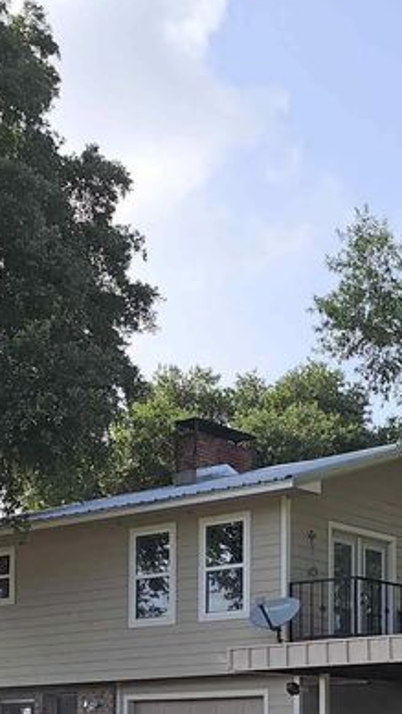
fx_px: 1250
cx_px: 255
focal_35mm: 66
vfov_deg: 30.1
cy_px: 677
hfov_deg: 18.2
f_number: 1.7
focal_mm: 6.3
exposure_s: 1/560
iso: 10
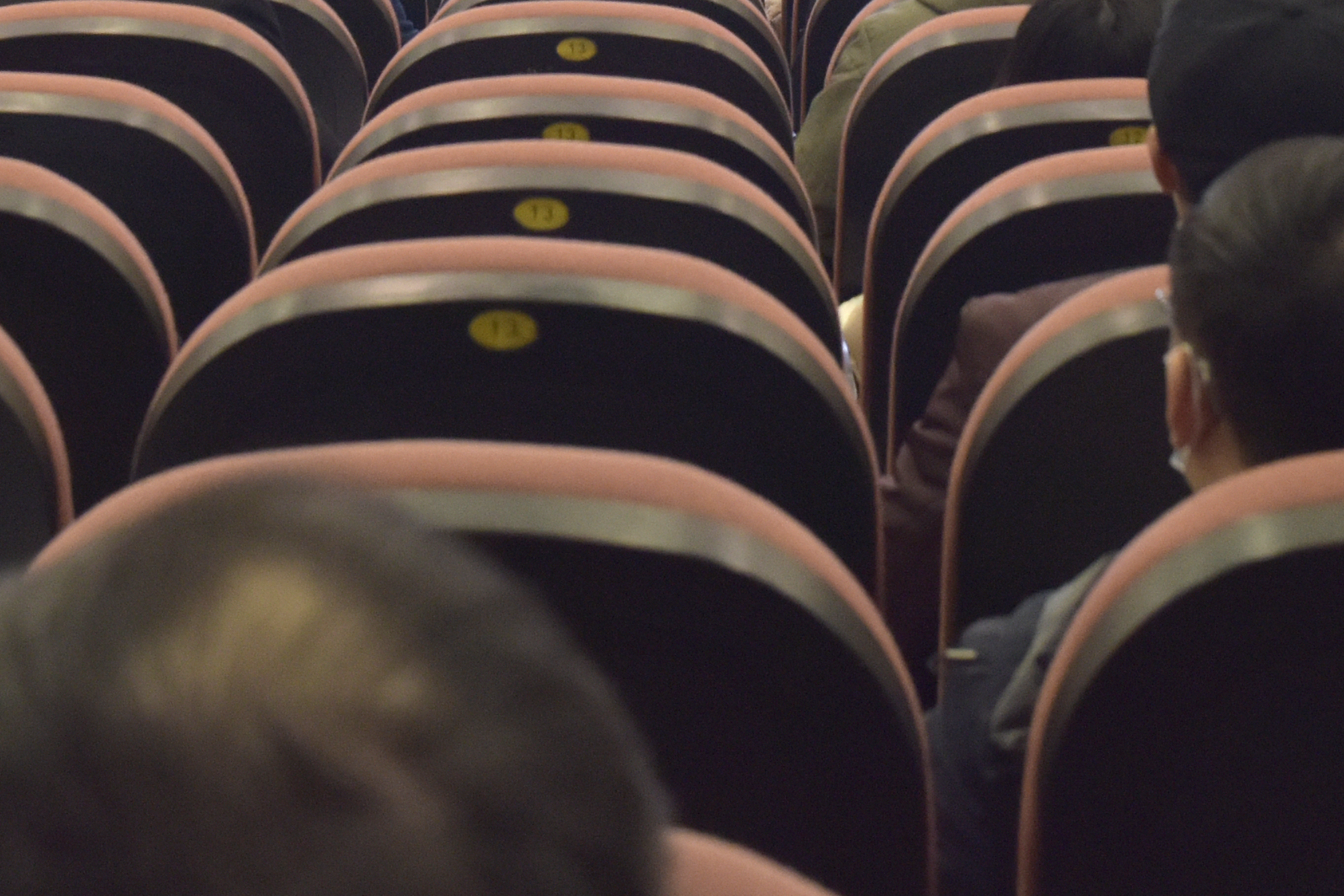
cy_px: -693
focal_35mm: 143
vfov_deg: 9.2
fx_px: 5338
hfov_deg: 14.4
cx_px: 685
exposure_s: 1/125
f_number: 5.6
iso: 2000
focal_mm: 40
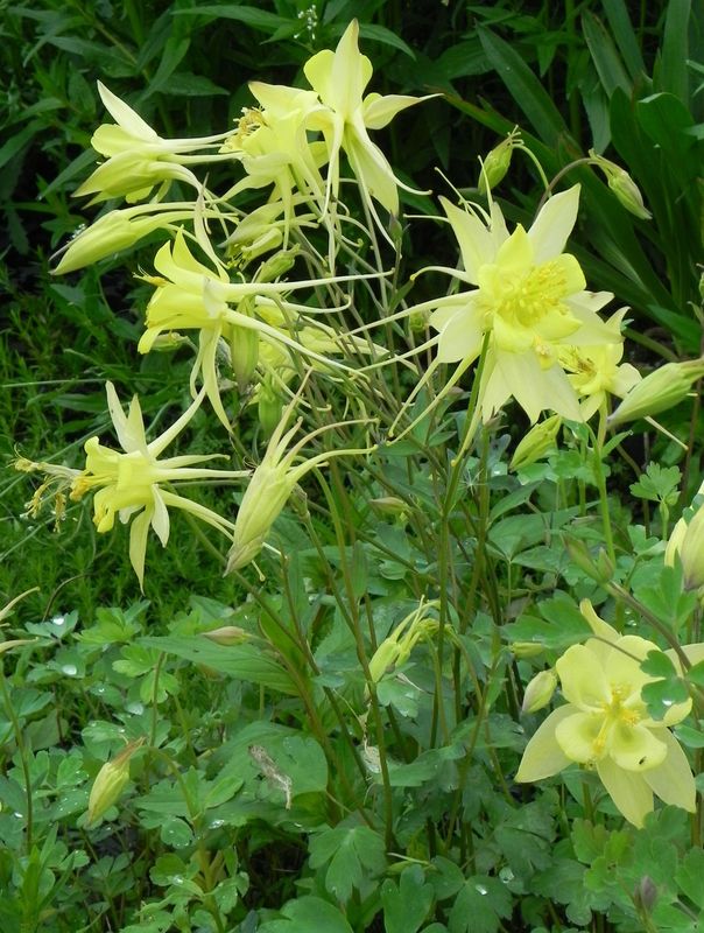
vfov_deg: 23.0
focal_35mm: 85
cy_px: 466
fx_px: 2295
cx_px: 352
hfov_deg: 17.4
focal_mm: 15.1
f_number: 7.1
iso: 160
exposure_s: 1/125
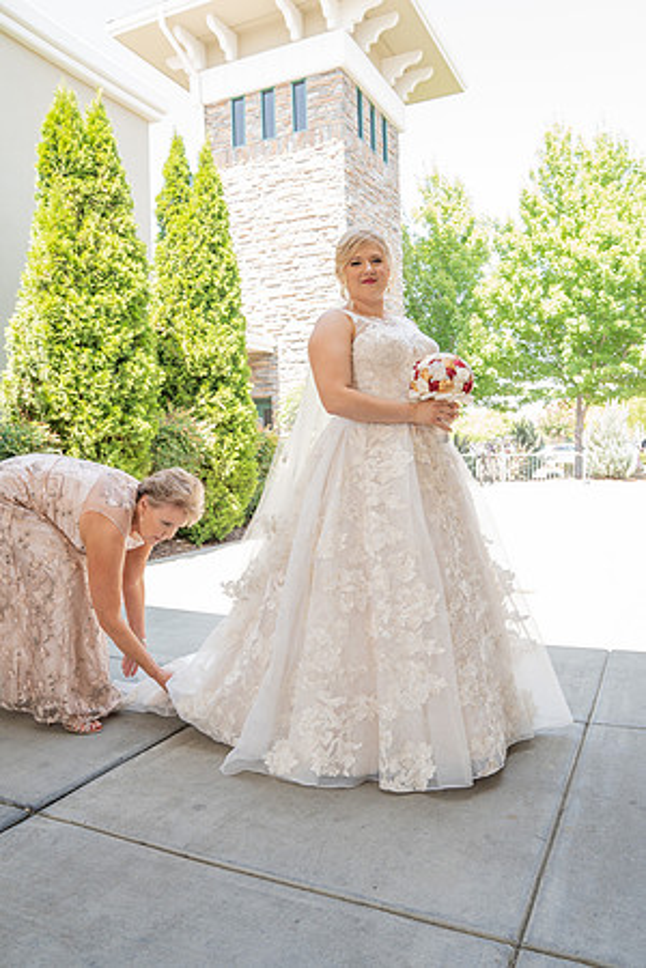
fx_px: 700
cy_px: 484
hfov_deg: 49.6
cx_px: 323
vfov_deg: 69.4
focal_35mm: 26
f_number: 5
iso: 640
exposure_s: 1/200
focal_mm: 26
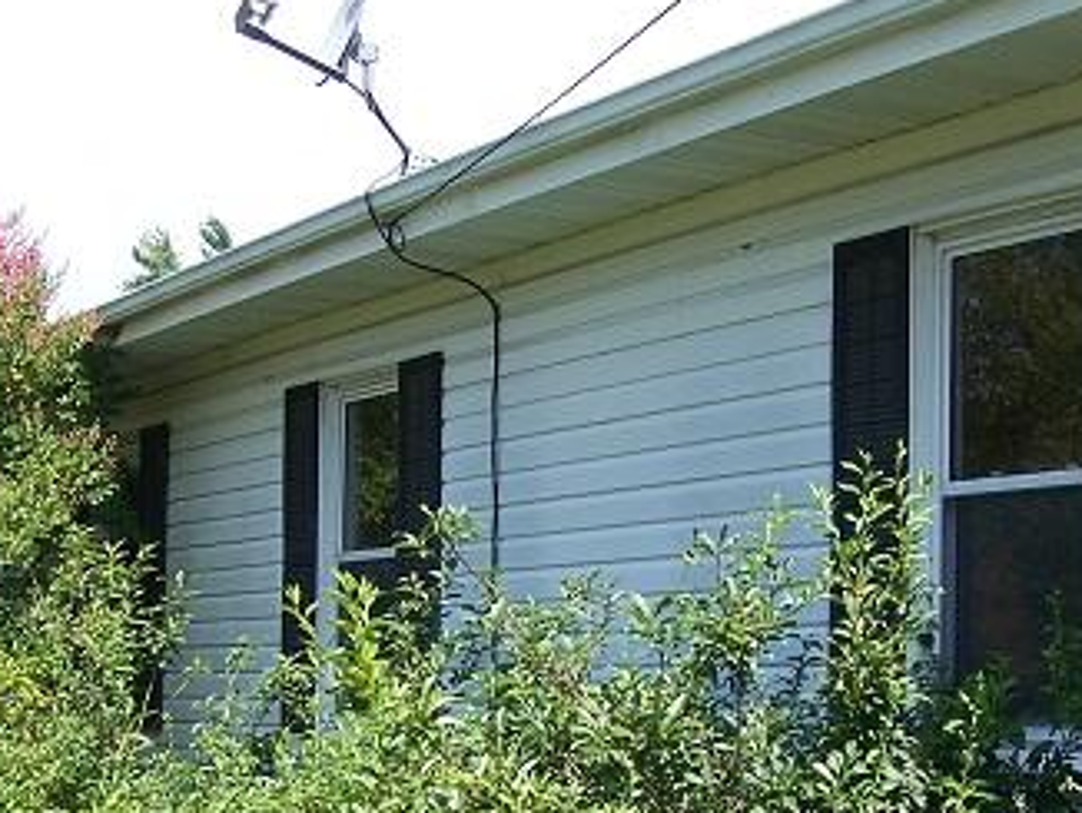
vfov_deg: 19.3
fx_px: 2346
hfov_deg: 25.9
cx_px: 647
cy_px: 728
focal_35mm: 75
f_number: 2.8
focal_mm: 6.3
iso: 80
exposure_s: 1/640
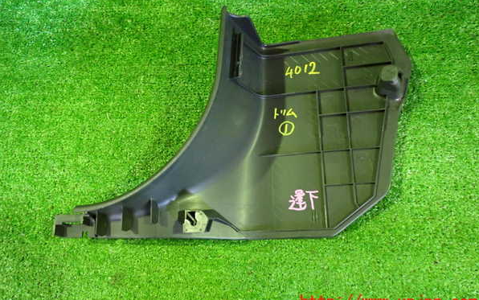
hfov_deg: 59.6
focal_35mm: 32
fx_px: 418
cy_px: 132
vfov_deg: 39.4
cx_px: 240
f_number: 2.3
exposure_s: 1/30
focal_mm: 5.4
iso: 1000
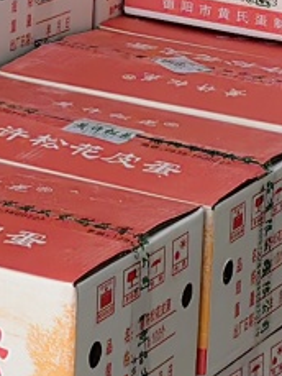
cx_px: -85
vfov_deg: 8.6
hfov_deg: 6.5
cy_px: -105
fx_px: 2463
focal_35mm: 227
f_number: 2
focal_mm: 5.75
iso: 200
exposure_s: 1/82.3
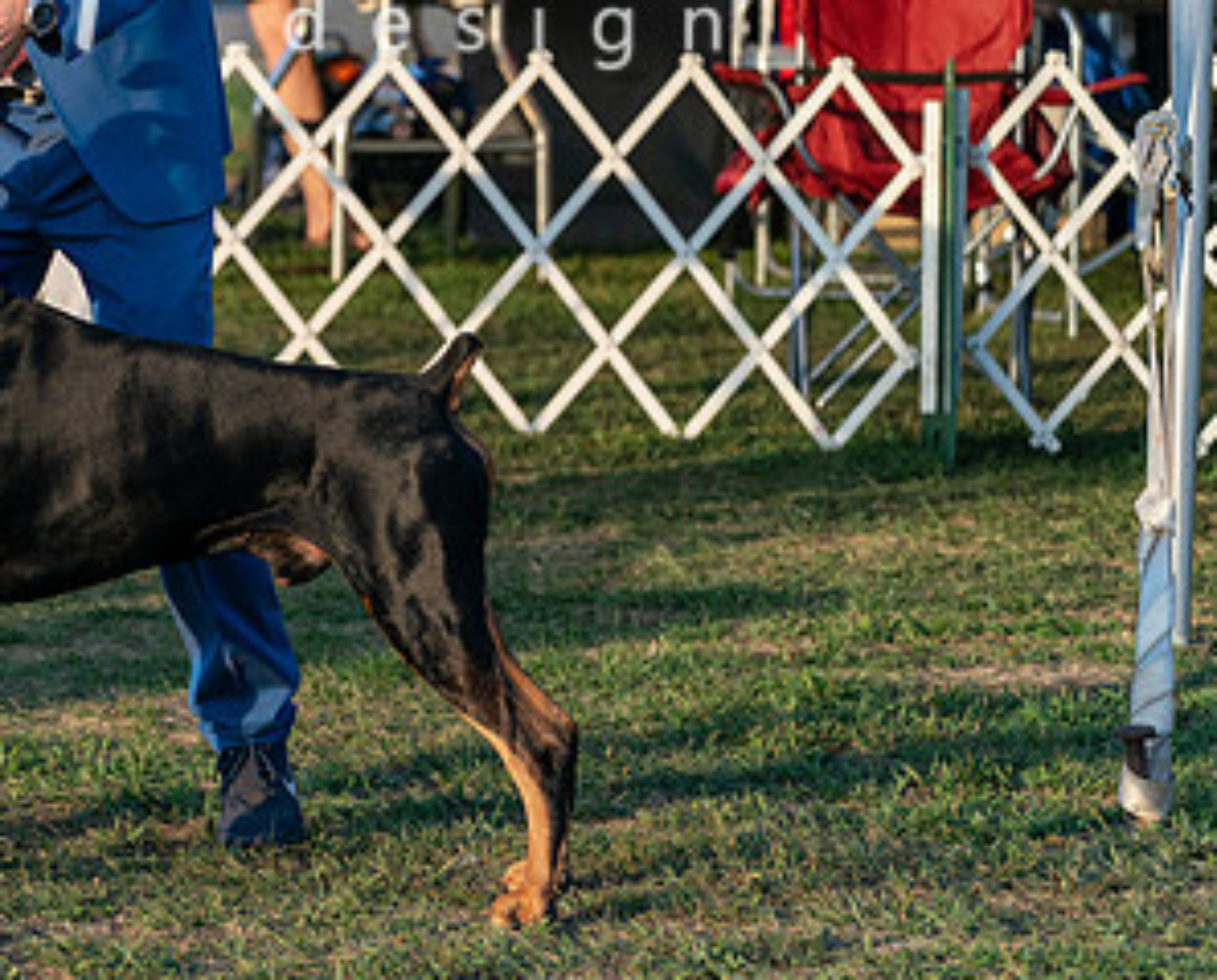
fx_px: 10145
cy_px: 172
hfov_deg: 6.8
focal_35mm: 281
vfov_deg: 5.5
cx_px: -113
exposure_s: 1/1600
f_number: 4.5
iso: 1000
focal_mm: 132
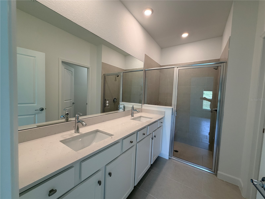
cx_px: 132
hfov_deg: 102.1
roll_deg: -2.7
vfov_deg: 85.7
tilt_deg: -2.4
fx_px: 107
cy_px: 100
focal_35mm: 14
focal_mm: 2.22
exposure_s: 1/120
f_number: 2.2
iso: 125
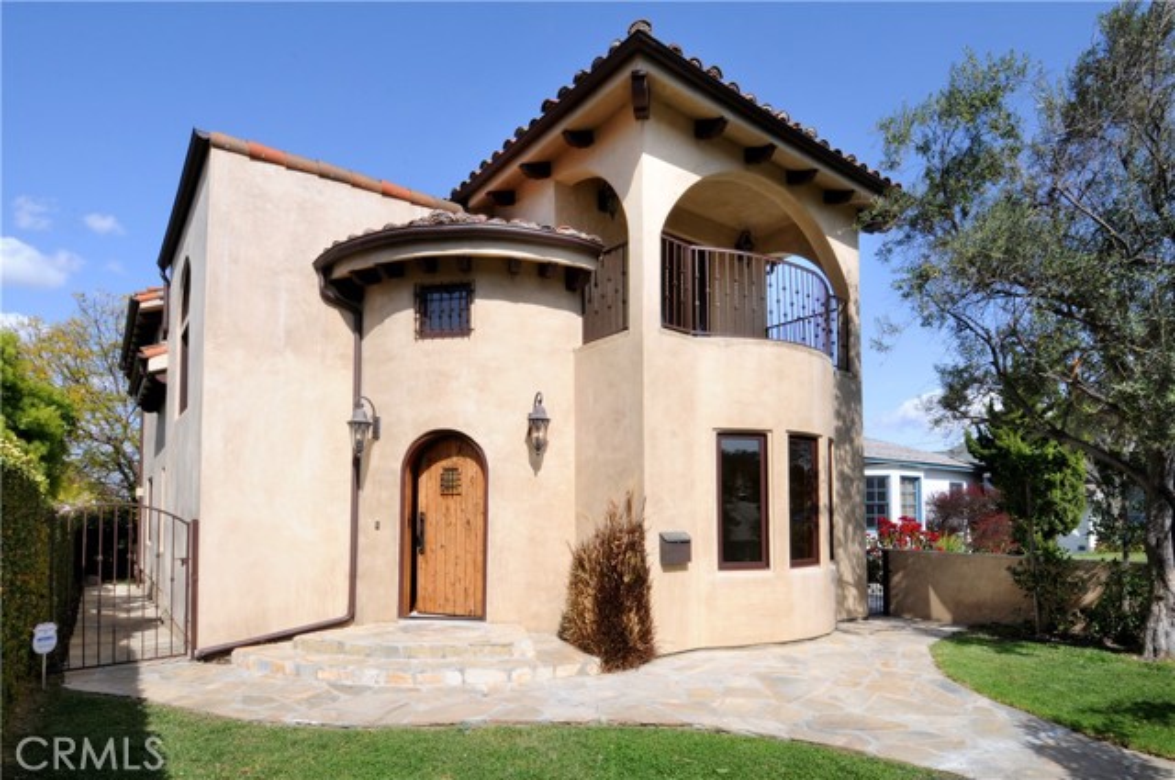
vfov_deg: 67.2
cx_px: 588
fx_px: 587
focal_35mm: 18
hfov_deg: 90.1
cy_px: 390
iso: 200
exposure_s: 1/30
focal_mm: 12
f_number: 22
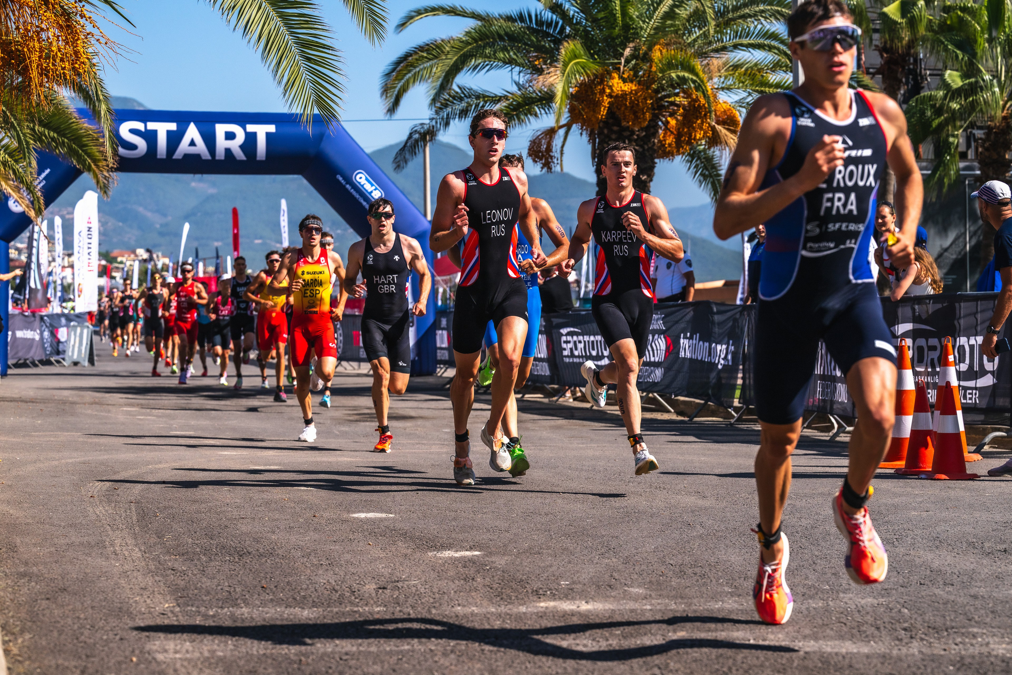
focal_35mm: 82
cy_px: 338
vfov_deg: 16.7
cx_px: 506
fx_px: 2305
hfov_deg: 24.8
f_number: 5
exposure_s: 1/4000
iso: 250
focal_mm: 82
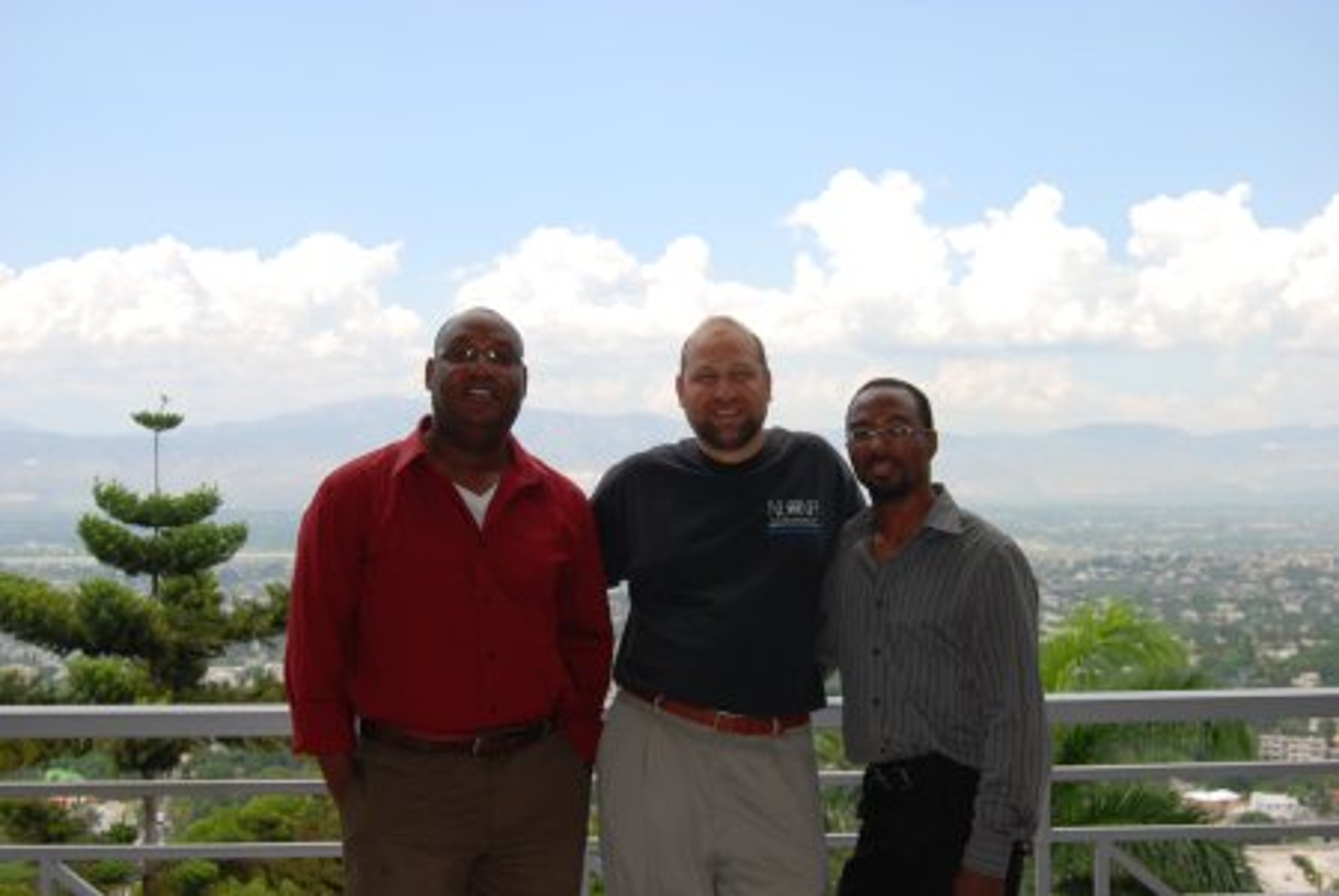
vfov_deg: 28.1
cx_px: 670
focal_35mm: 48
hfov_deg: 41.1
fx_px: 1787
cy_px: 448
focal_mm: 32
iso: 100
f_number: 6.3
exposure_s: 1/200
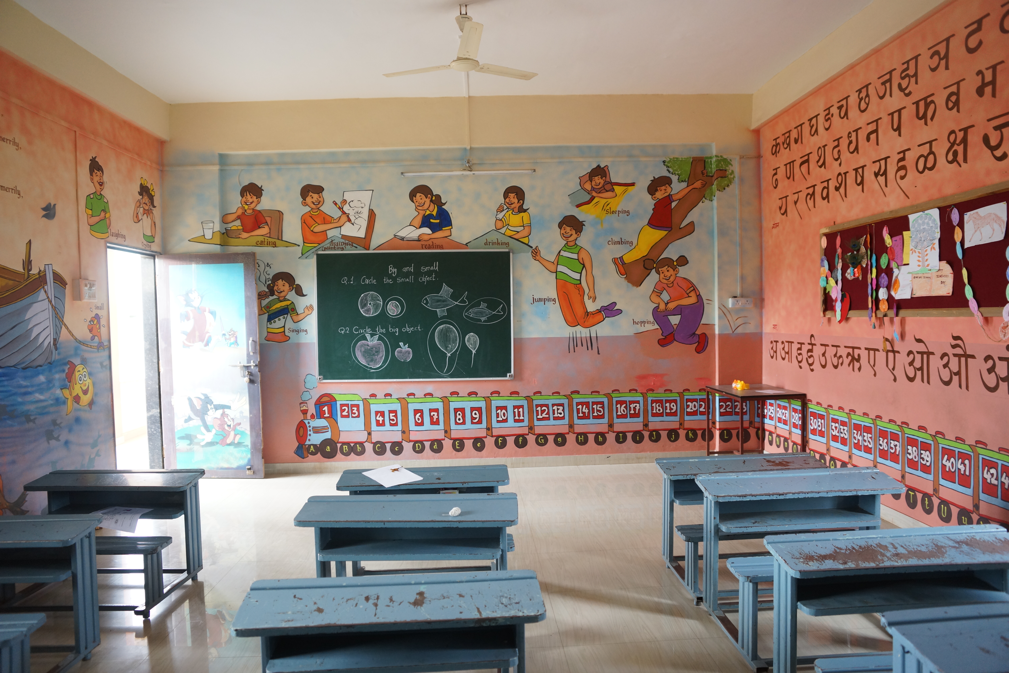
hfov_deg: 73.7
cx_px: 504
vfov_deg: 53.1
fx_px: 673
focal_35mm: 24
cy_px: 336
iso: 1000
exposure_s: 1/100
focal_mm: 24
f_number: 2.8
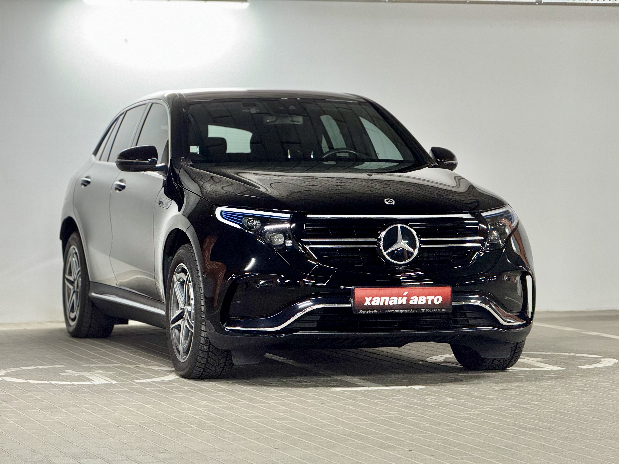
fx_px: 2146
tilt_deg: -0.5
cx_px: 310
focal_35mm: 120
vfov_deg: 12.3
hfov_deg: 16.4
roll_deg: +0.1
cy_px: 232
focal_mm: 15.66
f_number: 2.8
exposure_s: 1/50
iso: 400
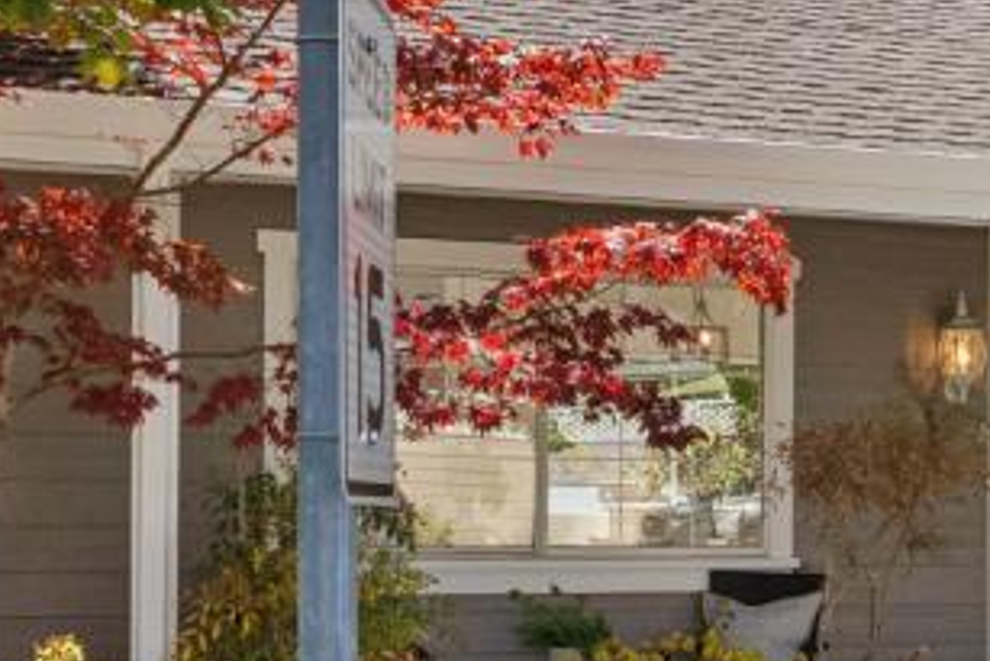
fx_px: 2421
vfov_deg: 15.5
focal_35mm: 88
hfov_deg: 19.3
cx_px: 1609
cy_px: 458
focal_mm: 18
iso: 640
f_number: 8
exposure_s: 1/500
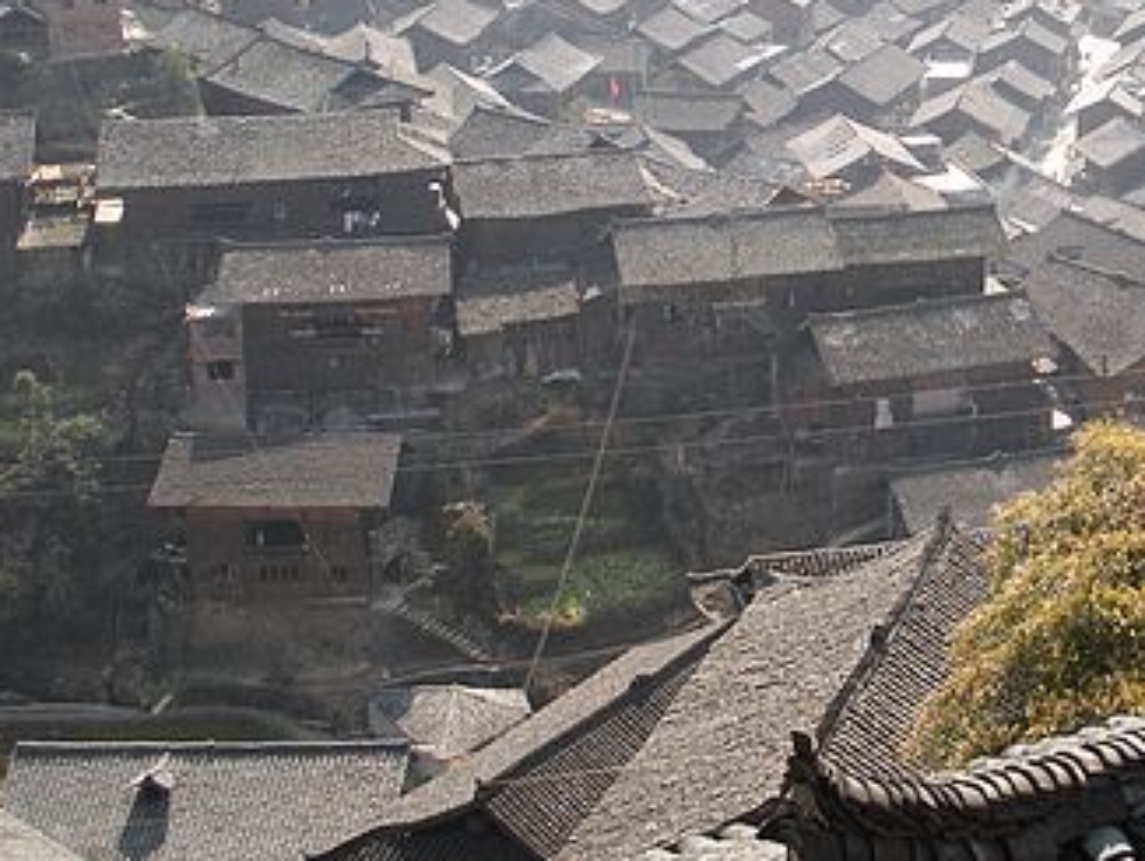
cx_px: 1106
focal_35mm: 79
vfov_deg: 18.4
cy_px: 69
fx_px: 2615
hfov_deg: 23.8
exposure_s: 1/260
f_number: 3.5
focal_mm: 6.3
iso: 64
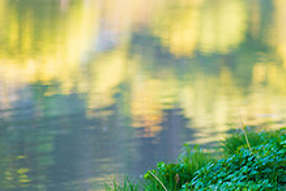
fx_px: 4592
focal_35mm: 578
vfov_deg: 2.4
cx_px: 279
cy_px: 117
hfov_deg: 3.6
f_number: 3.2
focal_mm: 200
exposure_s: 1/400
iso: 320
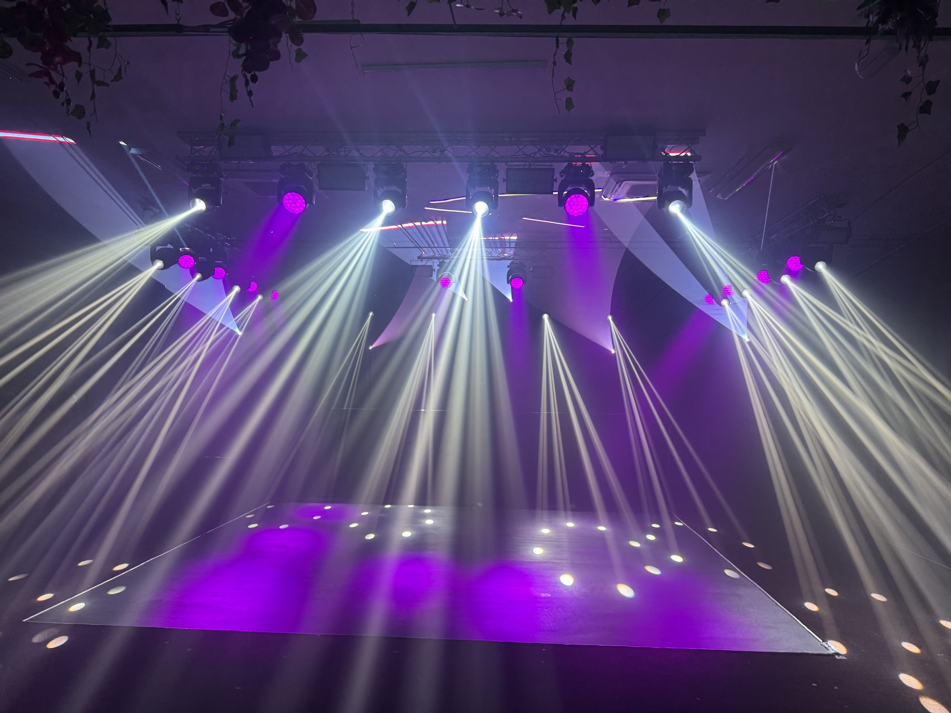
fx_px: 659
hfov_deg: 71.6
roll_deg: -1.2
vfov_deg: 56.8
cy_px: 356
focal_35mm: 24
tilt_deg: +2.8
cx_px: 476
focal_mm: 6.76
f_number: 1.78
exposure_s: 1/64
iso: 125
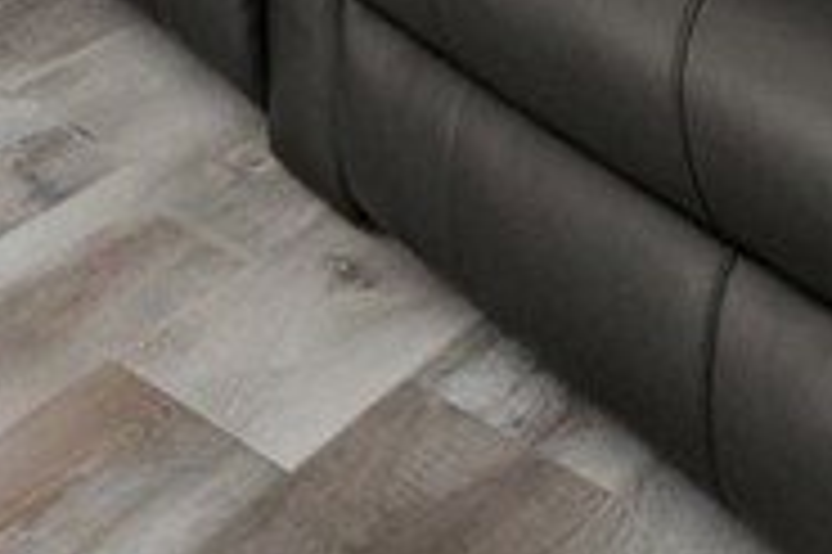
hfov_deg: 21.1
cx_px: -580
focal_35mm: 72
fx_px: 1662
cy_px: -932
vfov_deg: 12.5
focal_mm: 13
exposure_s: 10
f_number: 5.6
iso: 640
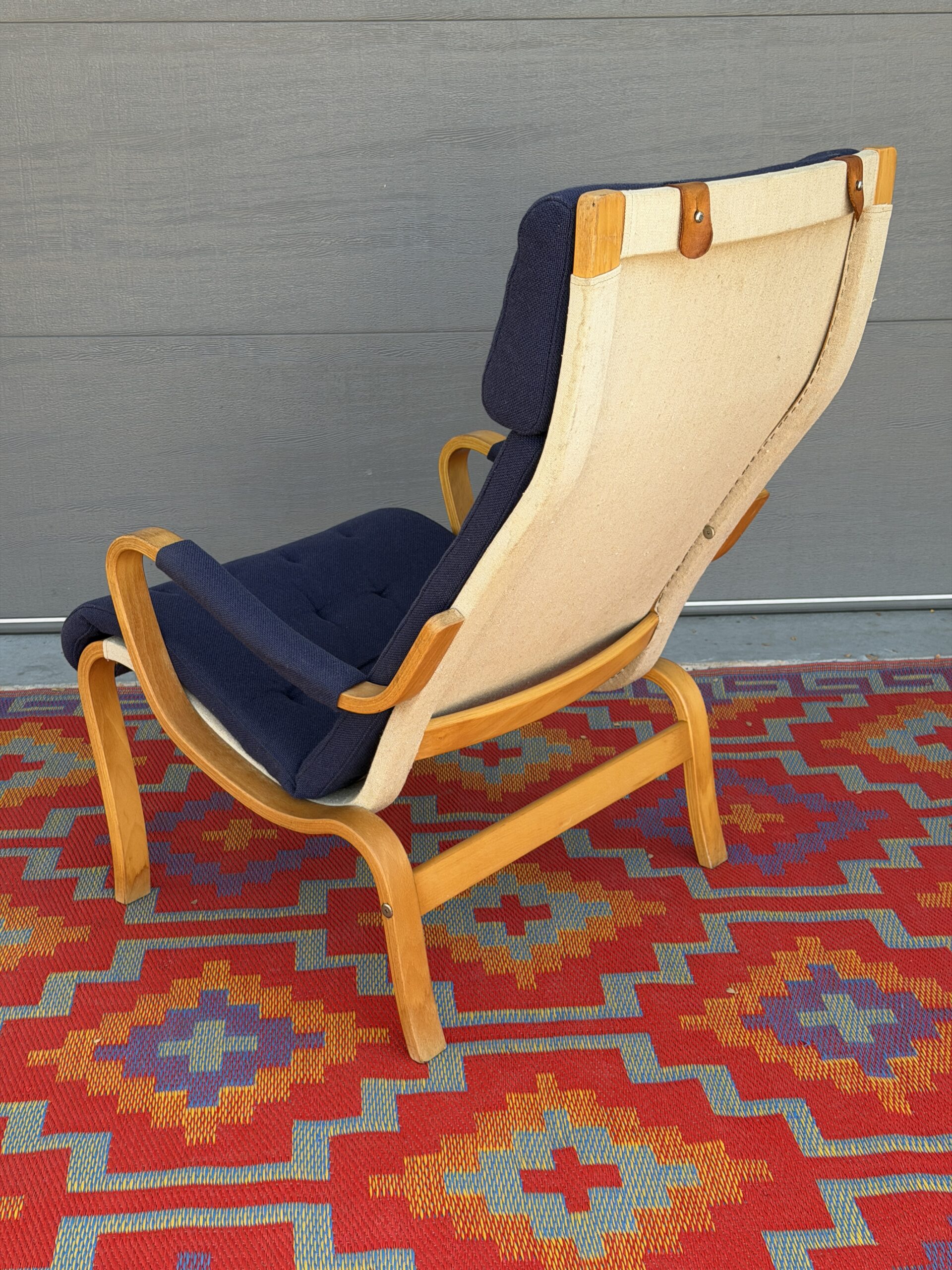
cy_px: 635
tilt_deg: -17.2
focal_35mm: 48
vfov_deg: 39.7
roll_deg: +1.1
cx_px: 476
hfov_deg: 30.3
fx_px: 1760
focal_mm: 6.76
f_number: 1.78
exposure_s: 1/324
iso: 64
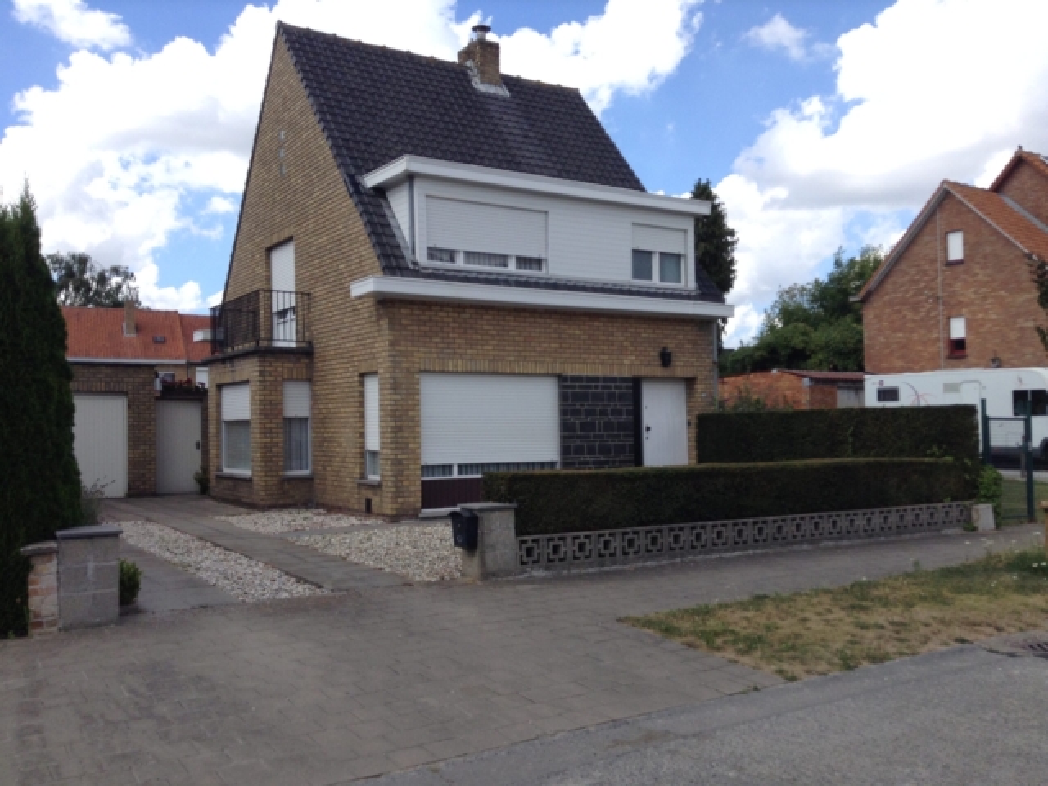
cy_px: 393
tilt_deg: -2.8
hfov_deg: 55.4
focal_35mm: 33
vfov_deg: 42.9
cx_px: 524
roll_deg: -0.4
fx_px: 999
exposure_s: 1/772
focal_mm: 3.3
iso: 25
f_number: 2.4
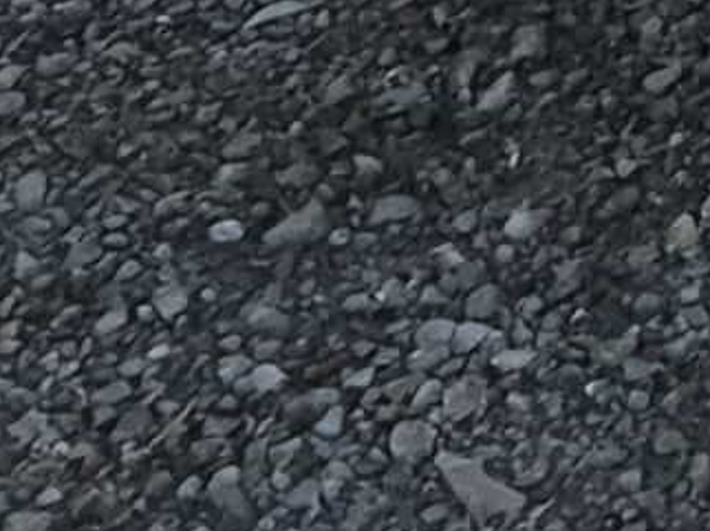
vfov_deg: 7.1
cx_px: 2357
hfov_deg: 8.4
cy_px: -1166
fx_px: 3751
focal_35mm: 183
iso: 1600
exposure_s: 1/50
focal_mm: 5.4
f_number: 1.8
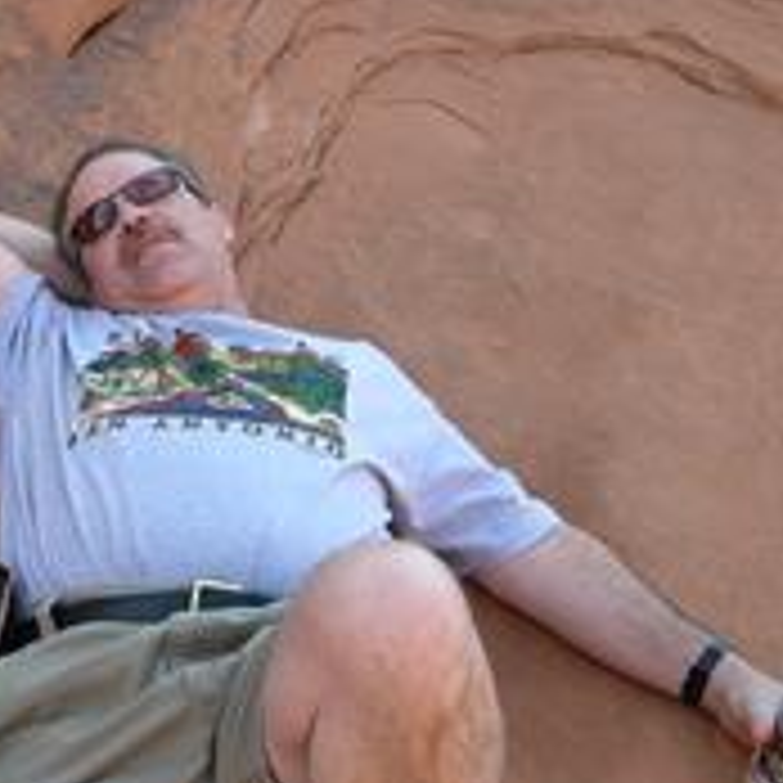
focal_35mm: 77
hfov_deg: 22.1
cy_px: 446
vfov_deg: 22.5
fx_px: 1971
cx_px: 140
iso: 100
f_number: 2.8
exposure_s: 1/388
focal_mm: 8
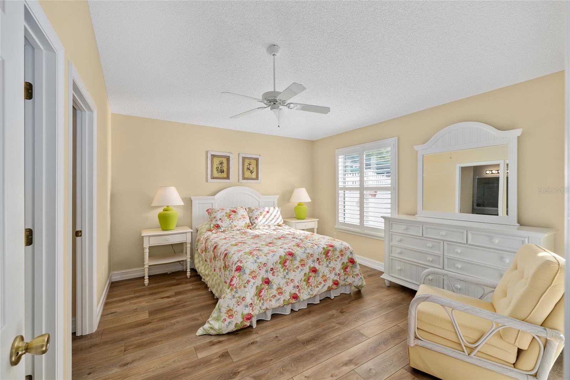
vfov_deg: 81.2
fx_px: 222
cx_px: 285
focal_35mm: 14
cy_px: 190
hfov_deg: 104.3
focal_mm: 14
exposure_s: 1/40
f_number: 8
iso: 100
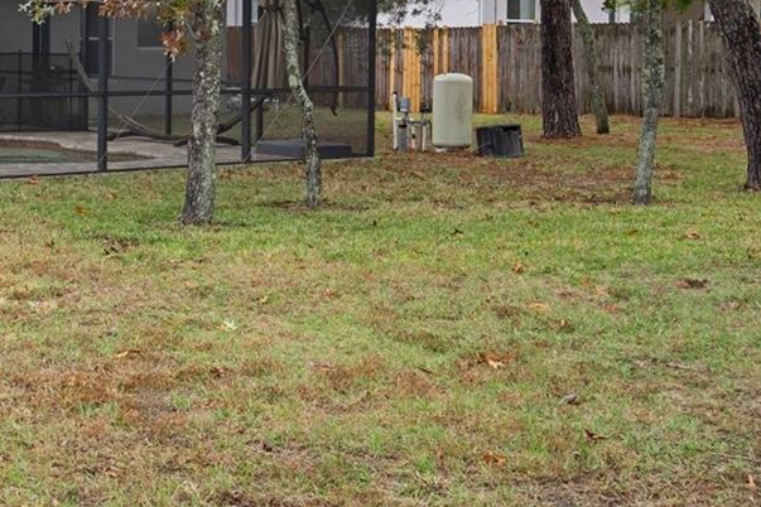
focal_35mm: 69
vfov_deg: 19.4
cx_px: -71
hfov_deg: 26.9
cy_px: 50
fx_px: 1458
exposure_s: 1/40
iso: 320
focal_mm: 26
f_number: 8
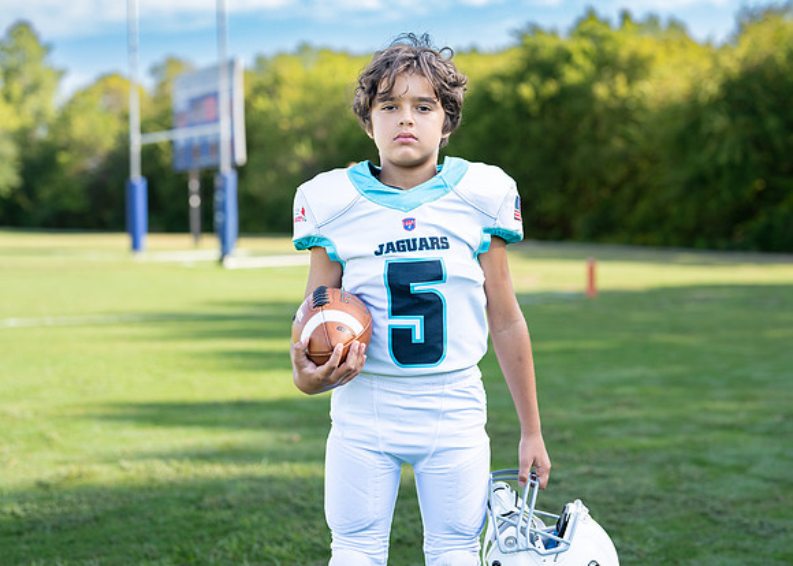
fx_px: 1310
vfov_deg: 24.4
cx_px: 428
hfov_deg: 33.7
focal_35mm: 58
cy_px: 268
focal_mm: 50
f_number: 2.2
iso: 100
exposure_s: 1/640
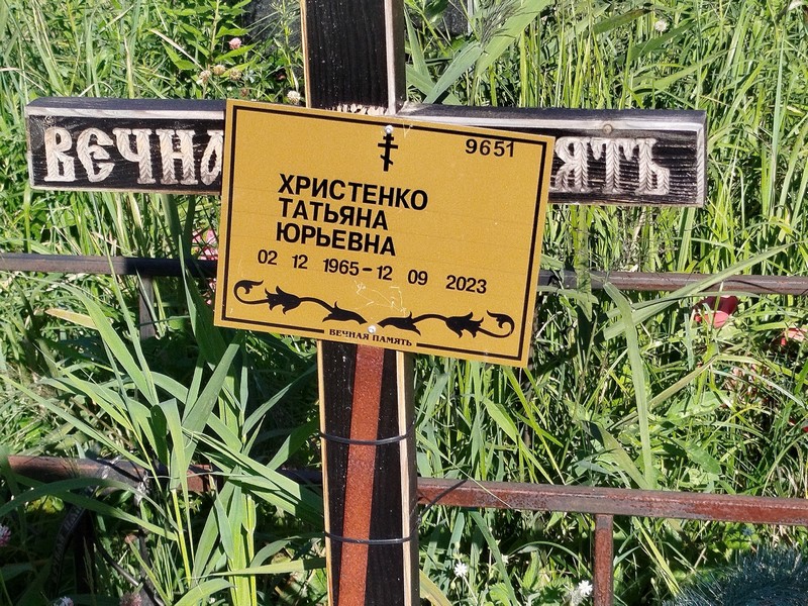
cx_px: 404
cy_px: 303
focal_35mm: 31
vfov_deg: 45.4
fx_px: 724
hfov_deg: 58.4
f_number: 1.7
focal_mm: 5.31
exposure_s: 1/469
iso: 50
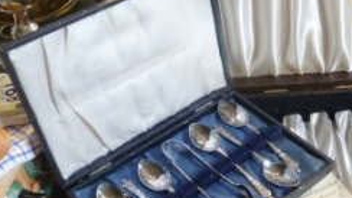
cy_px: 114
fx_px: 522
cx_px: 290
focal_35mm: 56
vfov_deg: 21.4
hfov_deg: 35.8
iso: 160
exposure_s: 1/30
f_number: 2.8
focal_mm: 5
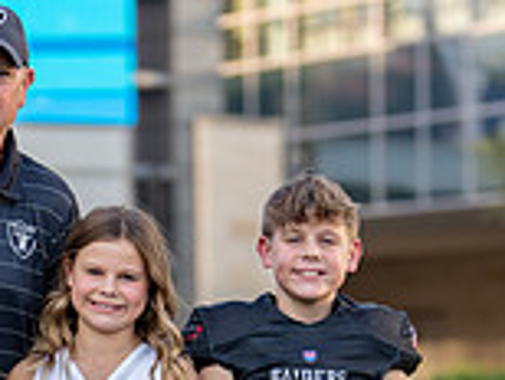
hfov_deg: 8.6
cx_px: 148
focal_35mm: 229
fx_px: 3346
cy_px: 602
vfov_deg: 6.4
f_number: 1.2
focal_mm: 50
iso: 100
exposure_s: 1/2000
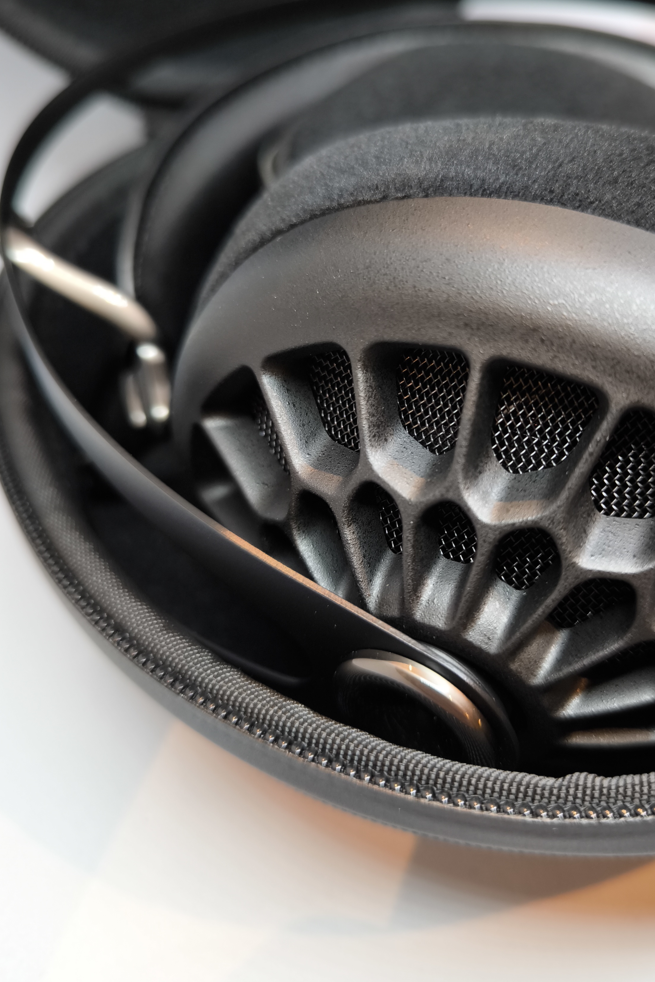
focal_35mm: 31
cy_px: 439
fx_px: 846
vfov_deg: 60.1
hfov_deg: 42.1
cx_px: 404
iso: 400
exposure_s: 1/50
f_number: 1.9
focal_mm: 6.92
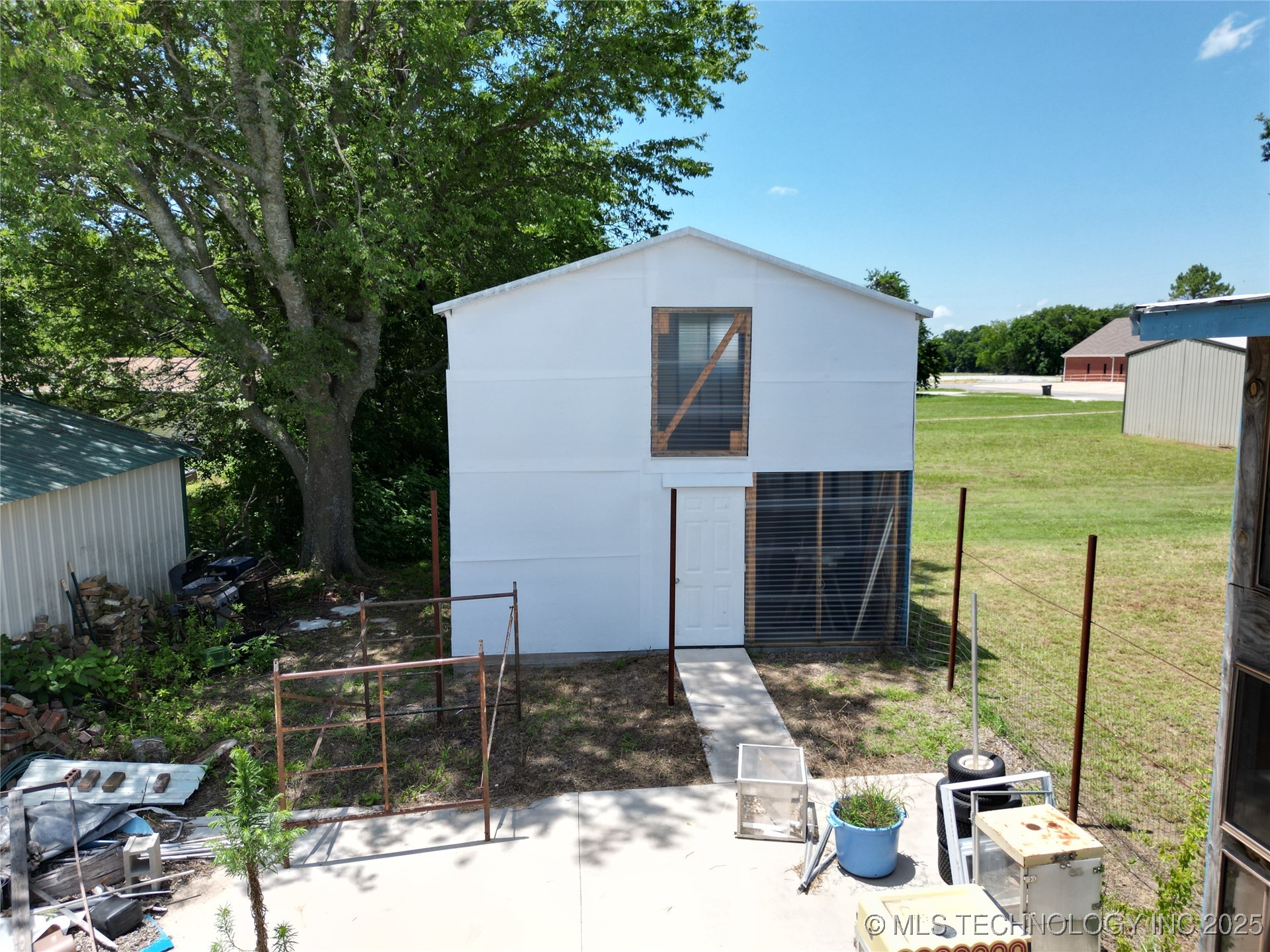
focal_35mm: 24
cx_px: 635
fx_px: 881
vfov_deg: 56.8
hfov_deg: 71.6
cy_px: 476
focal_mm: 6.72
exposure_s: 1/2000
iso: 100
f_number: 1.7
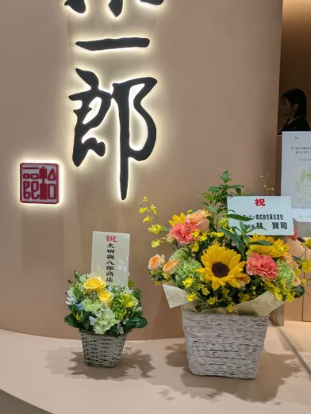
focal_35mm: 49
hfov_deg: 28.8
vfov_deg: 38.8
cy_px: 177
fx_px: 586
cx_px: 46
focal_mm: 5.43
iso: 74
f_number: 1.89
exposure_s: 1/249
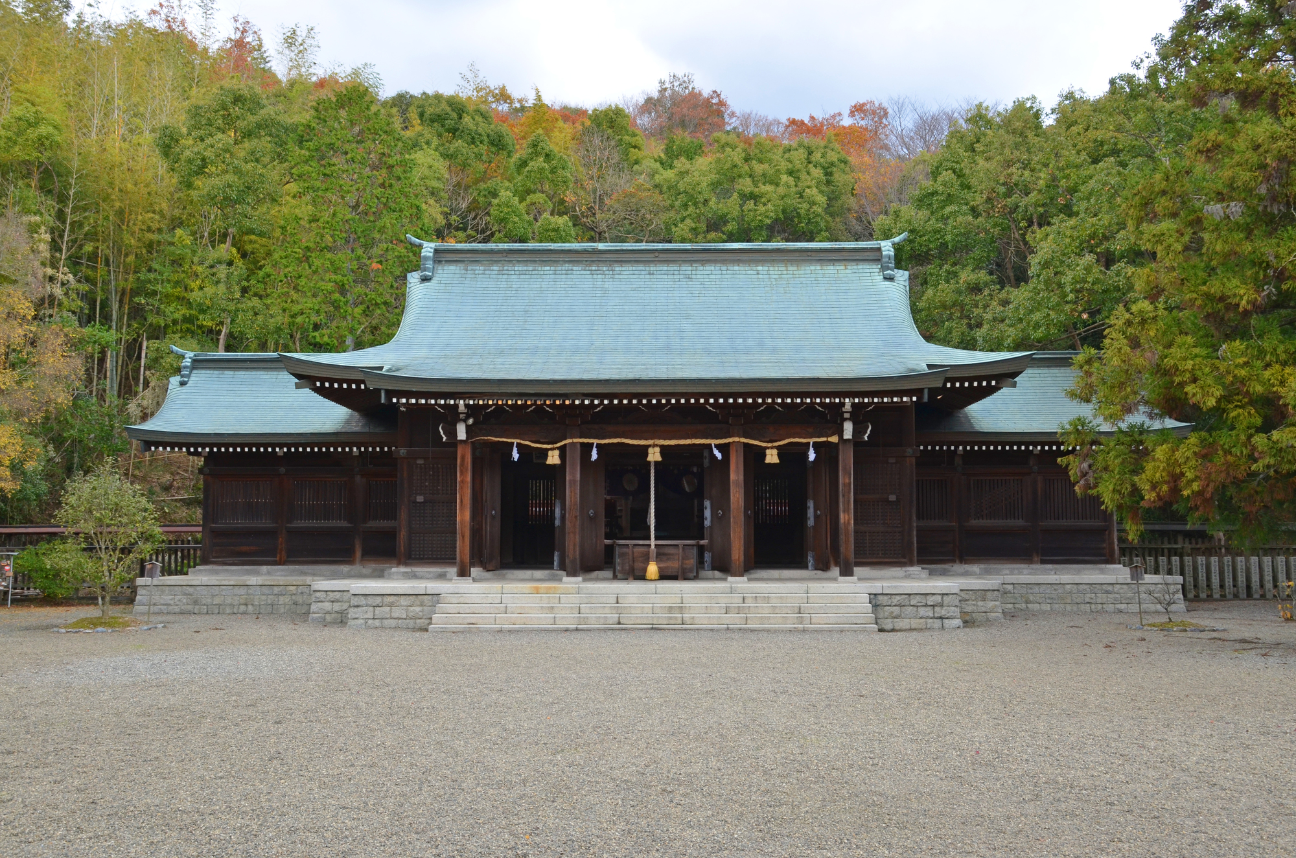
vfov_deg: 36.7
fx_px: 1293
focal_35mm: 36
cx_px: 648
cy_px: 429
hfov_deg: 53.2
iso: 400
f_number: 7.1
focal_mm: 24
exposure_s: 1/80
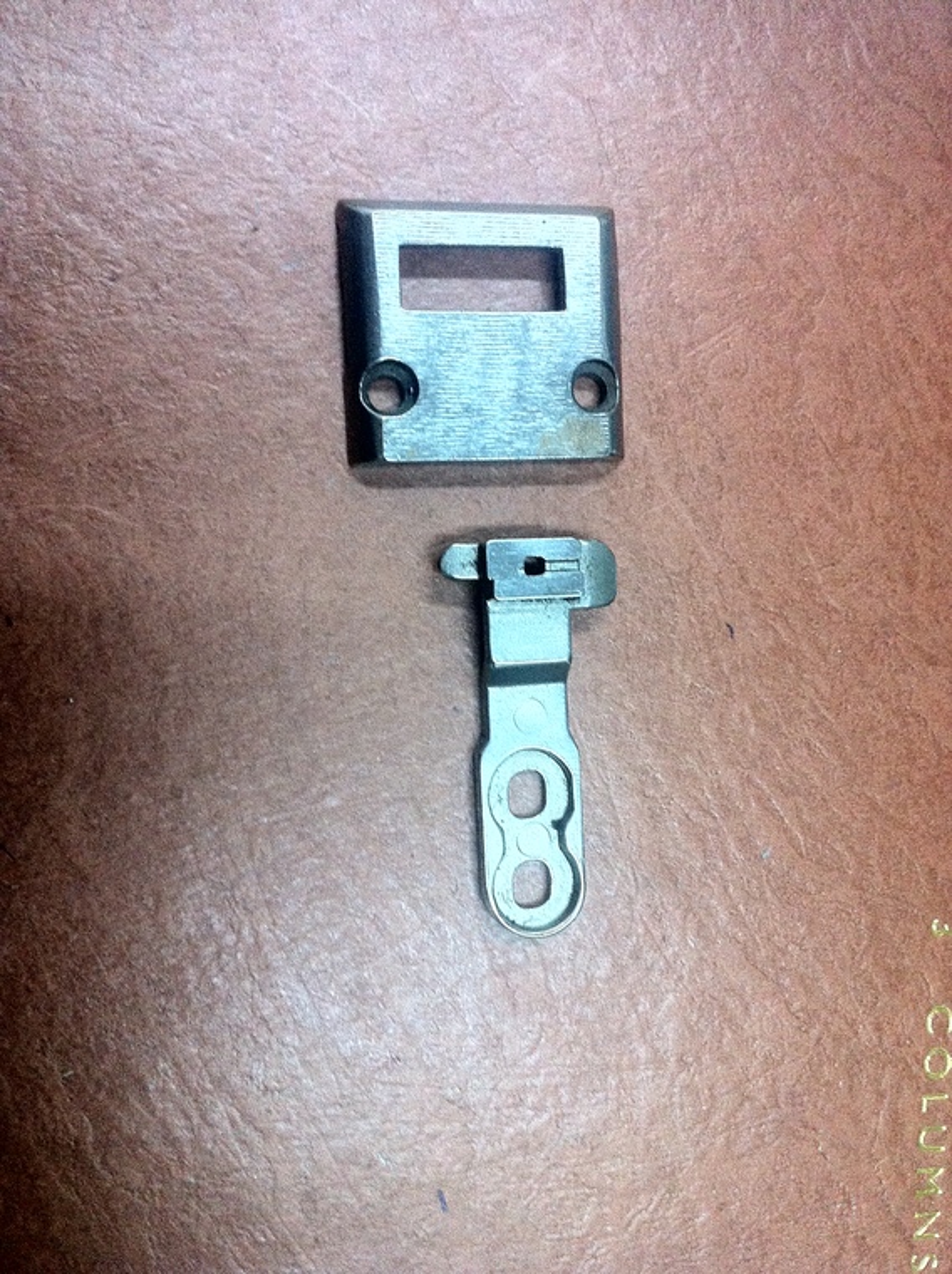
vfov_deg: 52.7
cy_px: 637
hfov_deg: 40.6
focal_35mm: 35
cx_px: 476
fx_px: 1286
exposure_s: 1/17
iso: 250
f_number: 2.8
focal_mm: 3.85
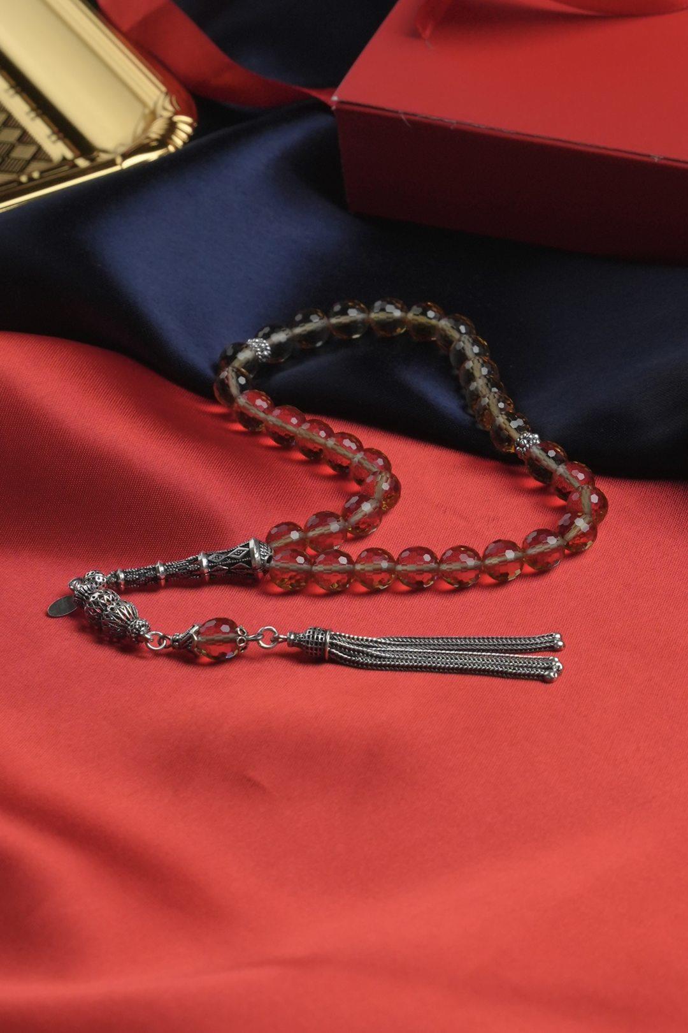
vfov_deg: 28.8
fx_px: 2007
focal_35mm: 70
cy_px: 516
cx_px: 344
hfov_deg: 19.5
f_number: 9
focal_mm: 70
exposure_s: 1/200
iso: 800
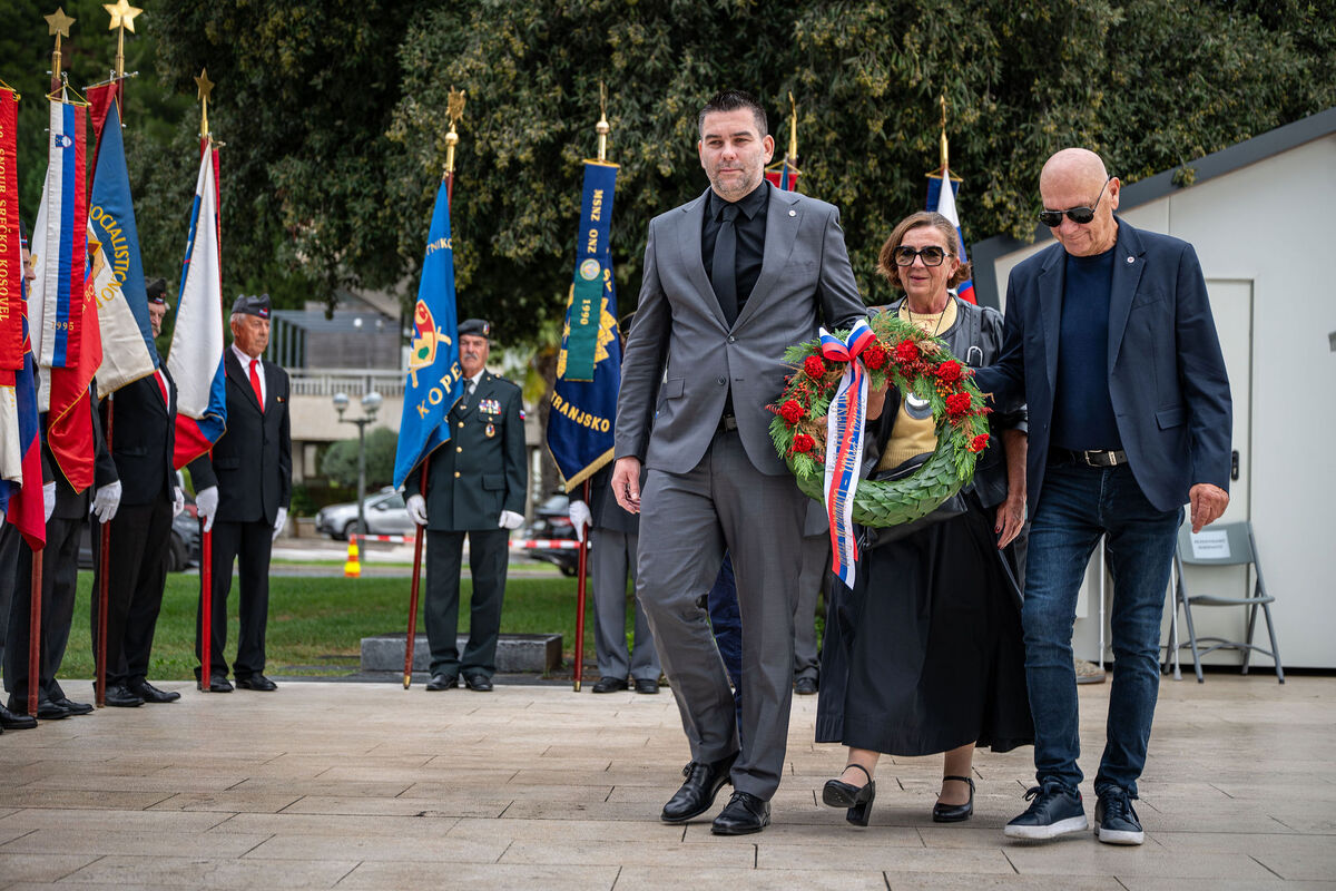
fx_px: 2109
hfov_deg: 35.2
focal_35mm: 57
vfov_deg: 23.8
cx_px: 656
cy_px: 446
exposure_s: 1/400
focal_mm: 55
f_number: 2.8
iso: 72
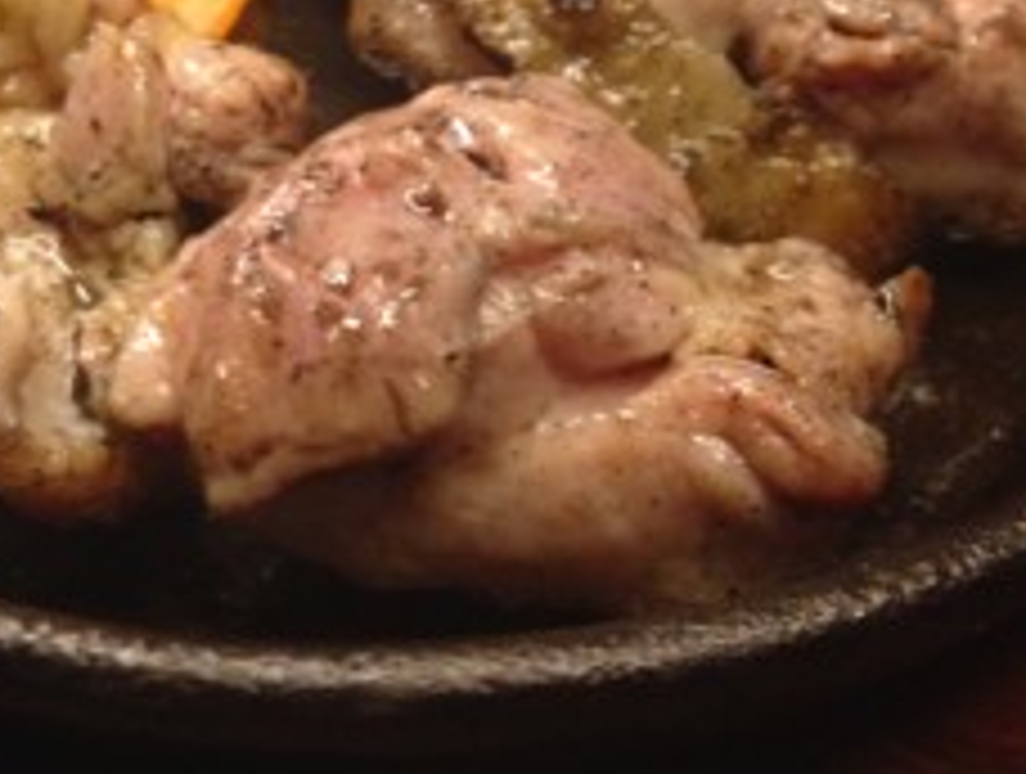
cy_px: 94
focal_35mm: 65
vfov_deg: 22.2
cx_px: 441
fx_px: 1931
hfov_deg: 29.7
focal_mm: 4.12
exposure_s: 1/20
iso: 250
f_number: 2.4
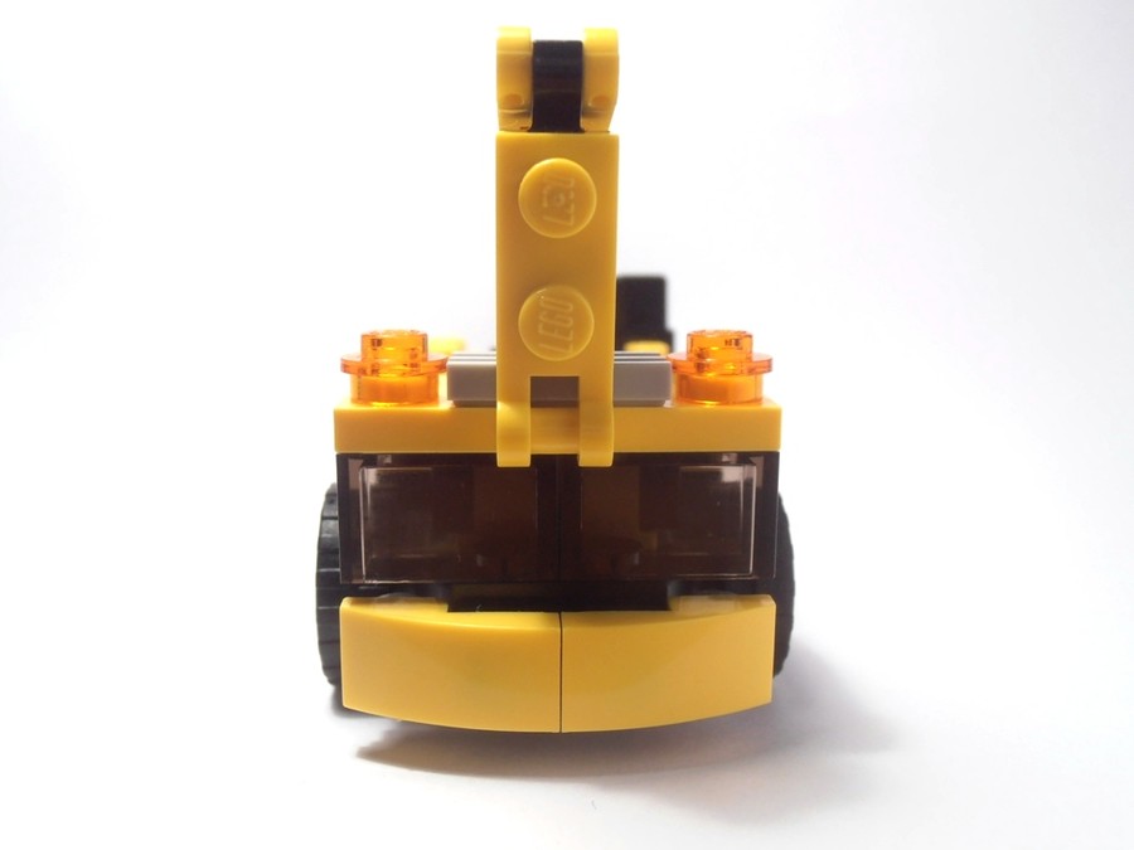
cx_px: 567
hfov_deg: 50.1
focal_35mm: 37
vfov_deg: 38.7
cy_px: 425
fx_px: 1212
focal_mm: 6.61
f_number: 3.9
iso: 80
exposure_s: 1/50
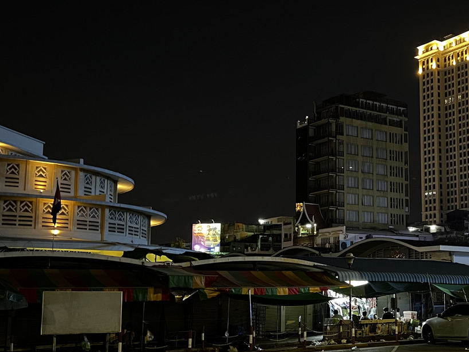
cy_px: 198
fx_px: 691
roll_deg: +0.6
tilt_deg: +7.8
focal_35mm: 51
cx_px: 358
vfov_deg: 28.5
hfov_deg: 36.5
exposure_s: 1/30
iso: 1000
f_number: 1.5
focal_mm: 5.7
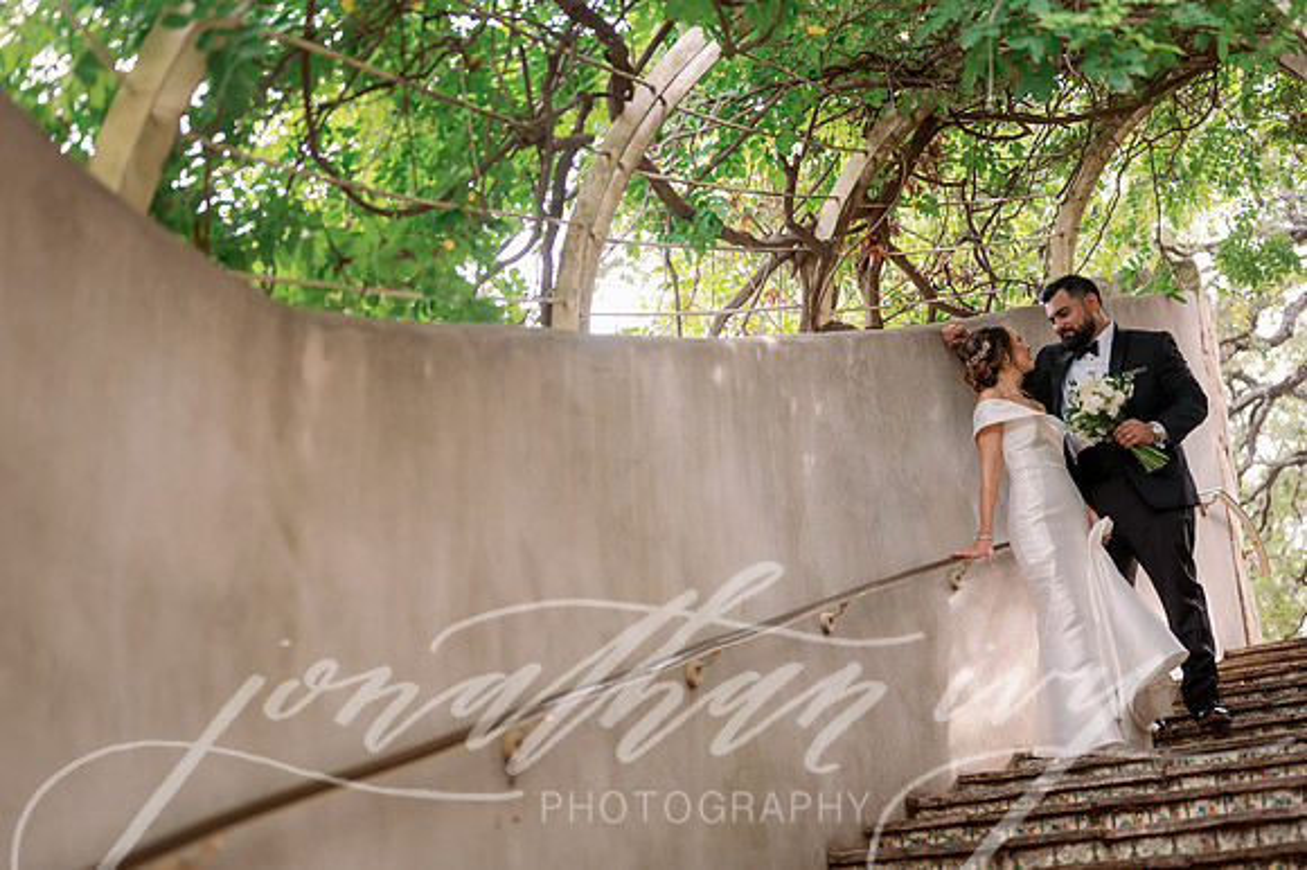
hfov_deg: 39.6
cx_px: 654
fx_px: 1814
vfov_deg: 27.0
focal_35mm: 50
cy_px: 435
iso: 64
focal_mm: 50
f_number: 2
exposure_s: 1/60
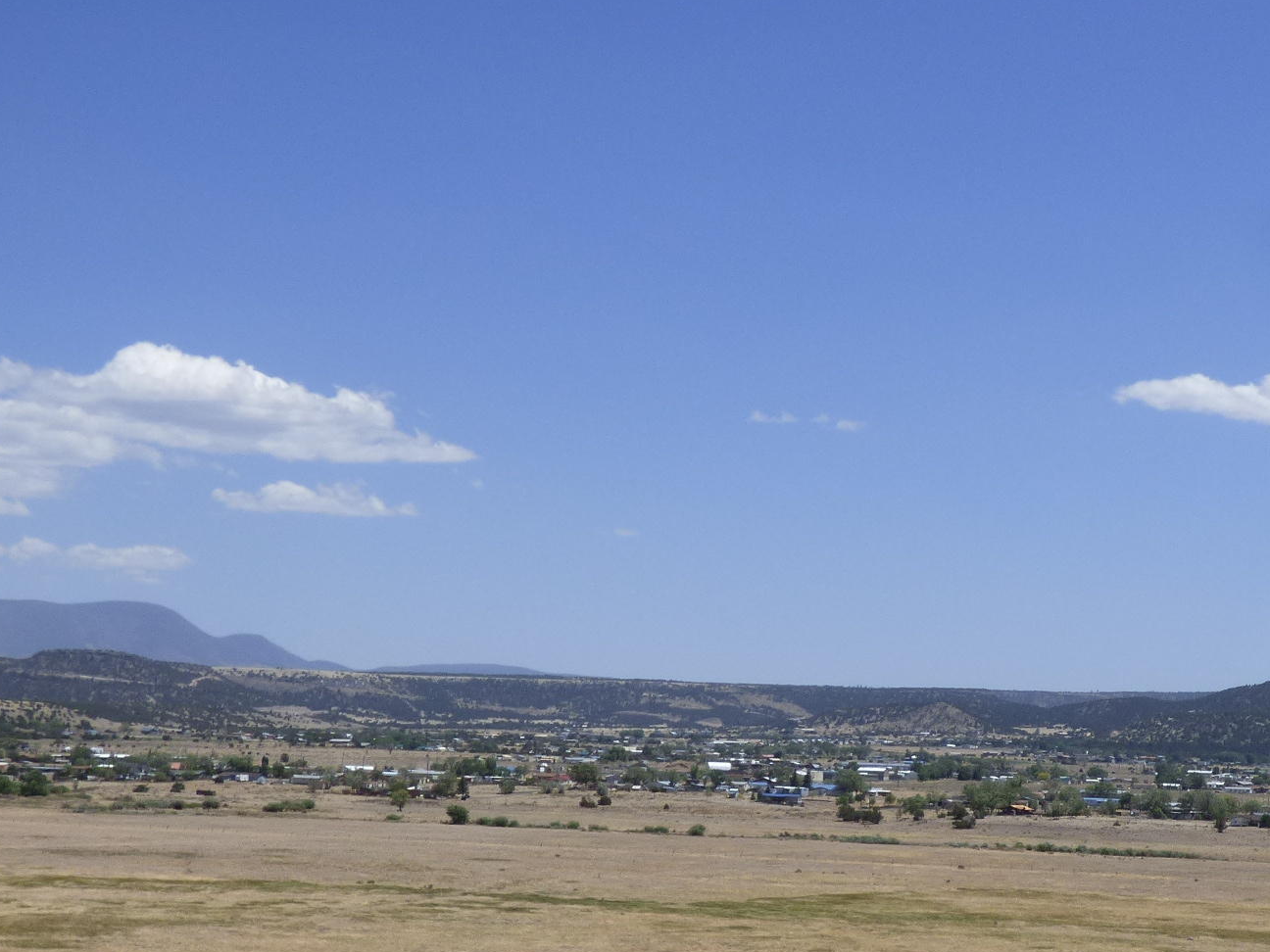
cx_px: 880
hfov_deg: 24.0
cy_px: 872
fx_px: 2972
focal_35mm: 81
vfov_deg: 17.9
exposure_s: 1/1600
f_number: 3.6
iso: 100
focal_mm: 7.07
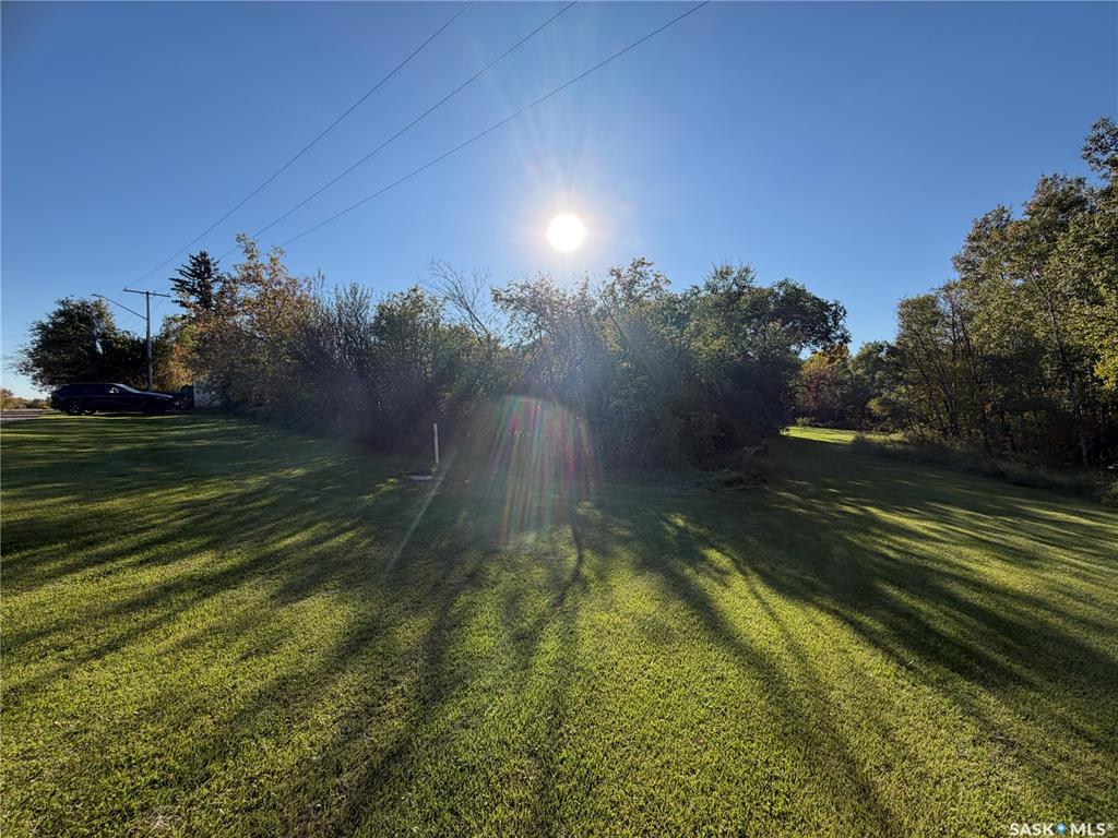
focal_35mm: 14
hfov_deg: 102.1
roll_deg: -0.3
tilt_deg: -0.6
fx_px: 452
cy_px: 419
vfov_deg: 85.7
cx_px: 559
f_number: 2.2
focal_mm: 2.22
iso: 25
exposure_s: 1/928
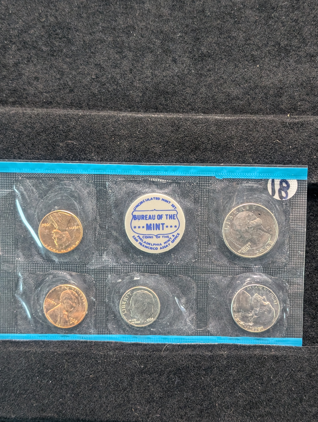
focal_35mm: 49
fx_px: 599
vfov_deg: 38.9
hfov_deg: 29.7
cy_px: 211
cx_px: 159
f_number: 1.68
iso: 591
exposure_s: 1/51.7
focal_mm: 6.9
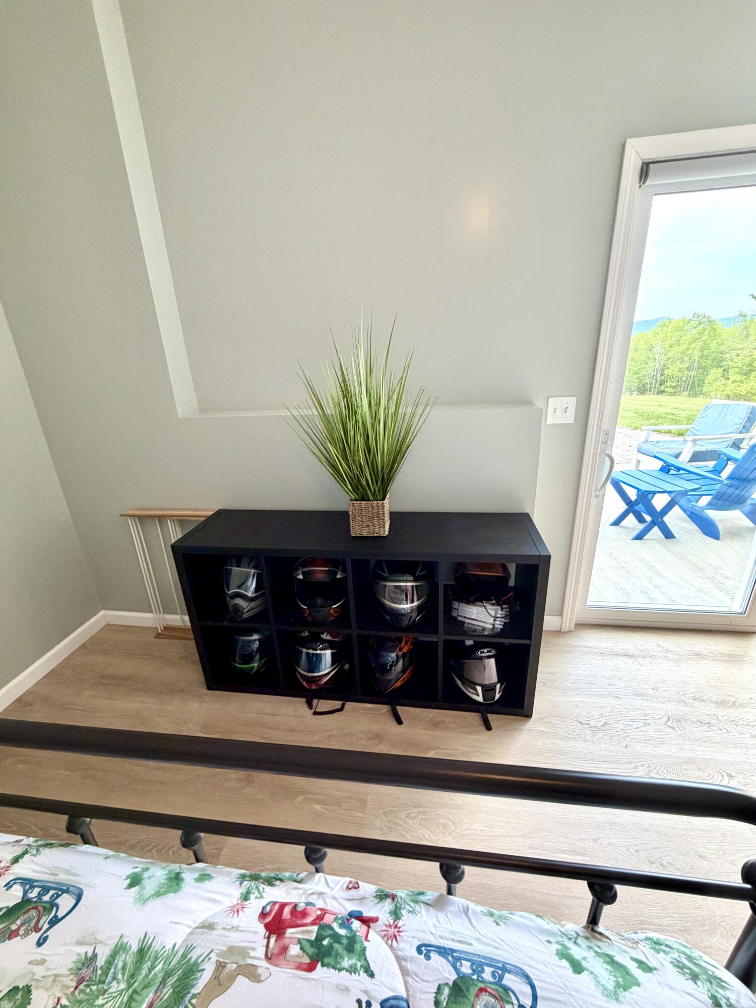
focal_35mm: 14
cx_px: 378
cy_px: 504
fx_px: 408
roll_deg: +2.5
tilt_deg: -21.0
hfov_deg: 85.7
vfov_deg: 102.1
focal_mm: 2.22
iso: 250
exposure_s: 1/120
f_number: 2.2
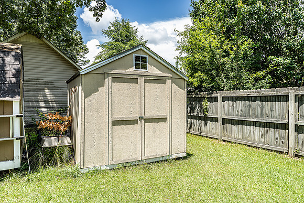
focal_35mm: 24
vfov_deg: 53.2
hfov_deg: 73.7
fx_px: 203
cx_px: 152
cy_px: 102
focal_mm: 24
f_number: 5.6
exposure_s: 1/1250
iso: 640
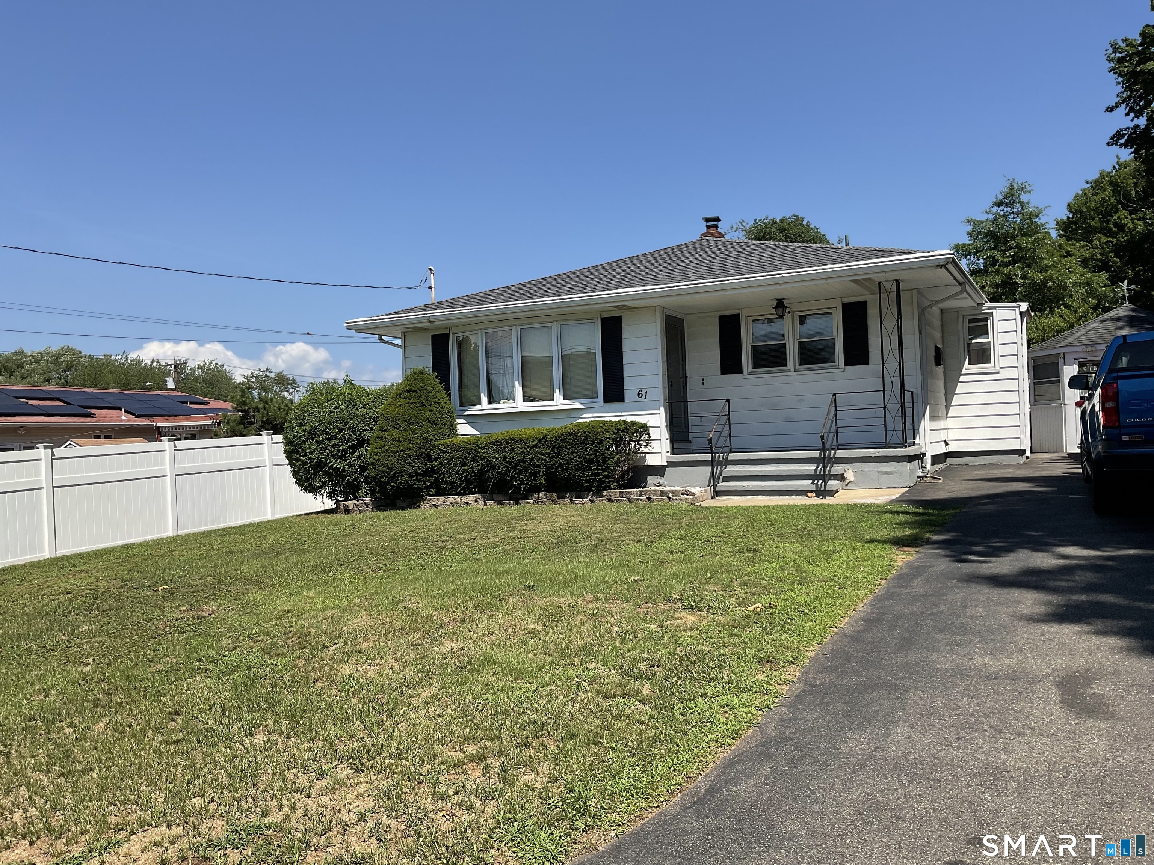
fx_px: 967
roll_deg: +2.3
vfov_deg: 48.2
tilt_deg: +0.6
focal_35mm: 29
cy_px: 432
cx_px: 577
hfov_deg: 61.7
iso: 16
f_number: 1.8
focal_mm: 3
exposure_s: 1/1984
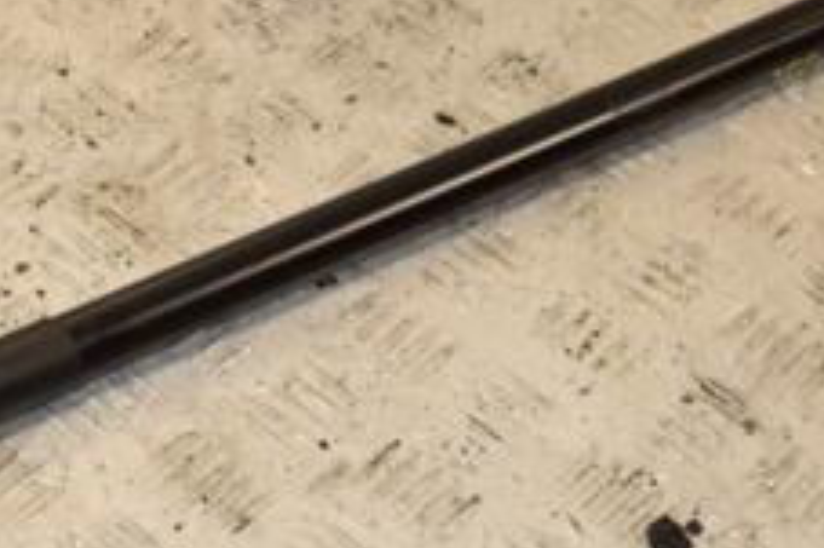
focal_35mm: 111
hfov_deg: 18.2
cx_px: 149
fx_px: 2539
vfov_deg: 12.3
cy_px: 319
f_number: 10
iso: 800
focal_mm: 28
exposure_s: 1/200
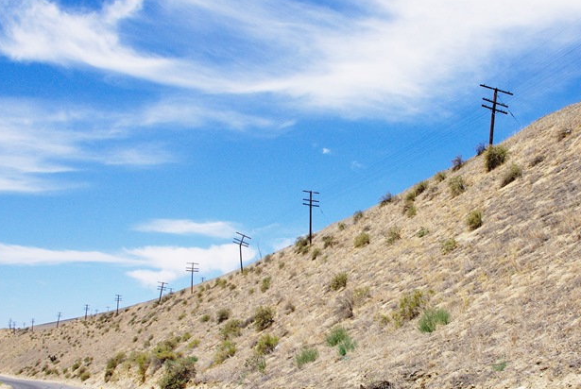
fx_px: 630
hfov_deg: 48.9
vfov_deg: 34.2
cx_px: 368
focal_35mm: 39
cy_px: 234
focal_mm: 20
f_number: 13
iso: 800
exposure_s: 1/350
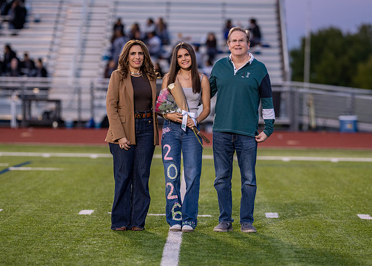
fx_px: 1962
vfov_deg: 7.7
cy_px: 118
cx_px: 184
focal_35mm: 186
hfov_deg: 10.8
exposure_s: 1/640
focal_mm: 135
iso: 500
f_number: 2.2
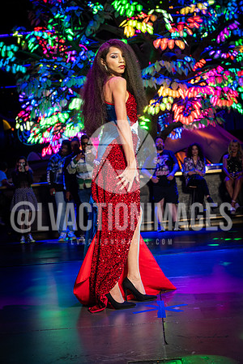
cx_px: 122
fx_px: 537
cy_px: 182
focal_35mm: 53
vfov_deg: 37.5
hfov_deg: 25.5
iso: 500
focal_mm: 53
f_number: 5
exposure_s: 1/80
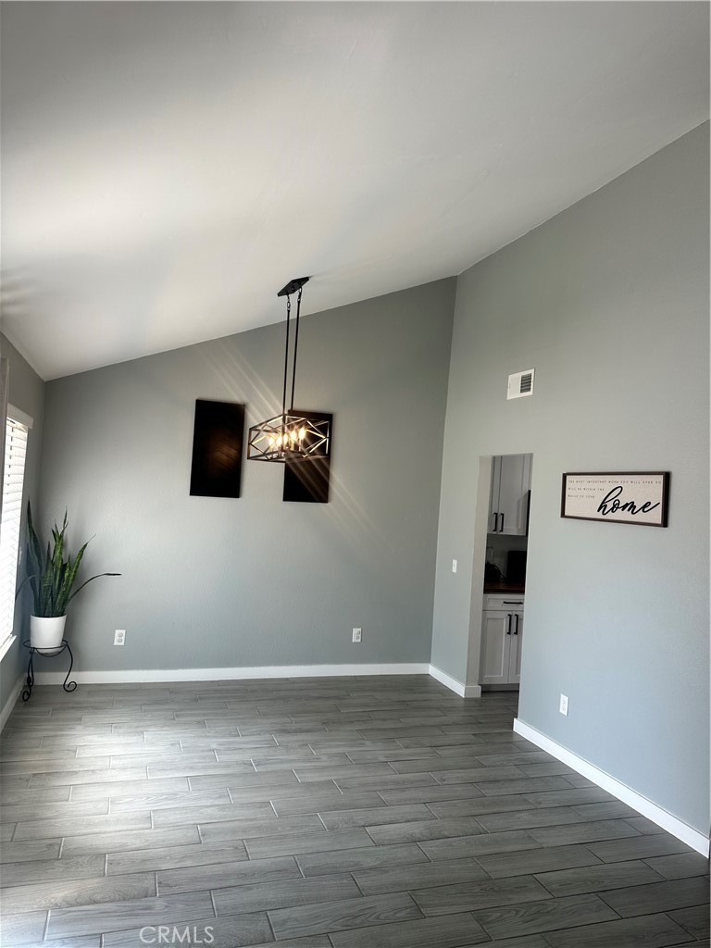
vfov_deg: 71.6
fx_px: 657
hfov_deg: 56.8
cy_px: 474
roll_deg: -5.0
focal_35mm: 24
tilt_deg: +1.3
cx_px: 356
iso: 50
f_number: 1.78
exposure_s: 1/125
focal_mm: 6.86
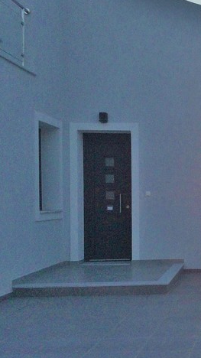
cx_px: 304
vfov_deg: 38.4
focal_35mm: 54
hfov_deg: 19.3
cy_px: 203
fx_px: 512
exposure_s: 1/441
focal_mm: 4.15
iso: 32
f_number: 2.2
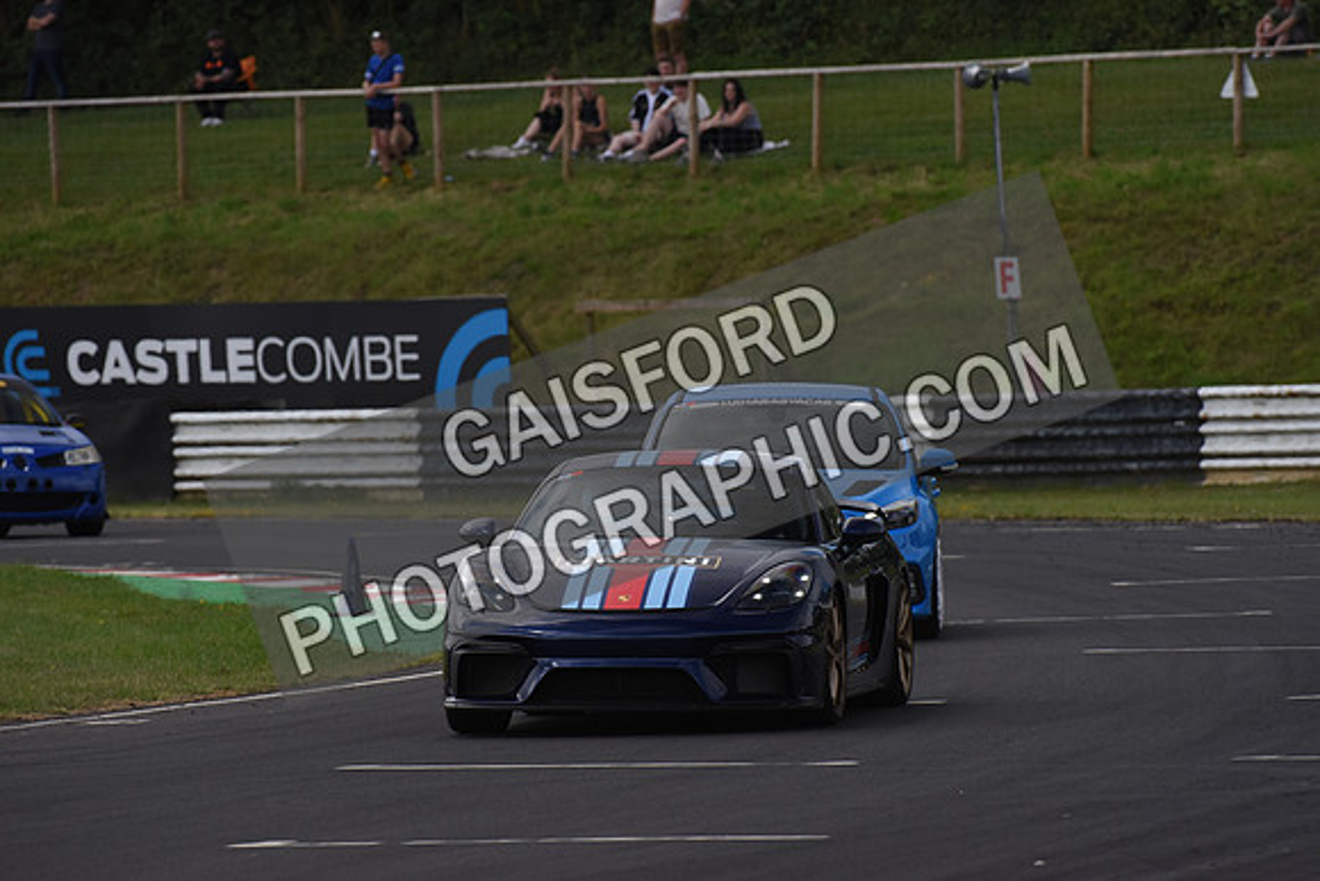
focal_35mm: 400
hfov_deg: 5.2
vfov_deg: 3.4
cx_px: 660
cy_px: 440
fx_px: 14669
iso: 1250
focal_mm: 400
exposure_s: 1/1000
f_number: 8
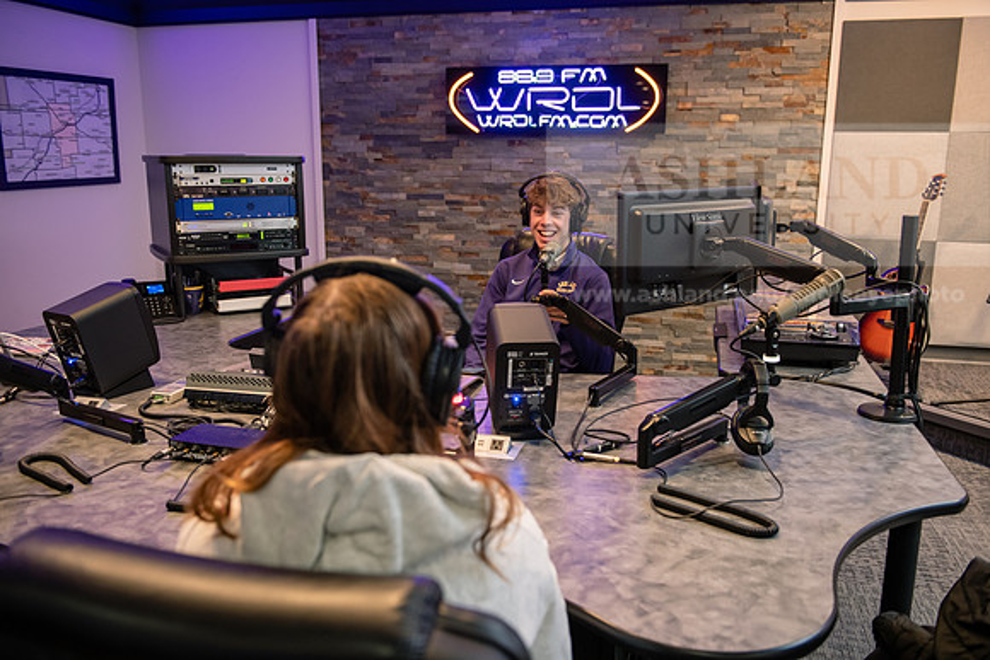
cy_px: 330
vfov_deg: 42.3
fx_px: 853
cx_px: 495
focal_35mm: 31
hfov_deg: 60.3
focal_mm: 31
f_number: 3.2
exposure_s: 1/60
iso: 1000
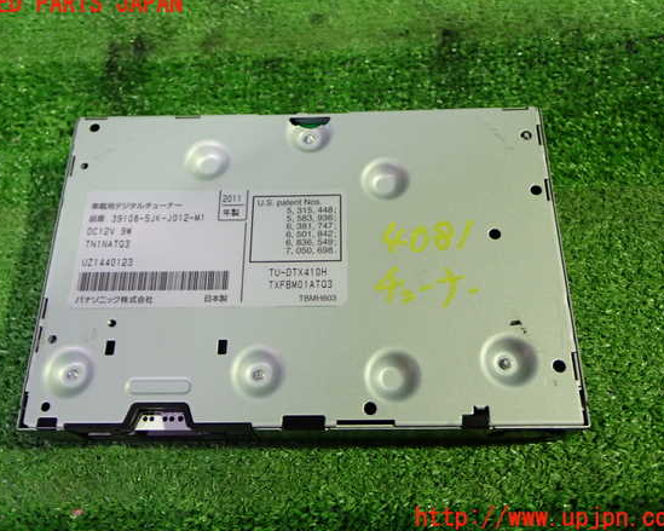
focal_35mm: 32
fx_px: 629
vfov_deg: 45.8
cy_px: 261
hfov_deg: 55.7
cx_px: 325
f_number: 2.3
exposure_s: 1/30
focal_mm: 5.4
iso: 400
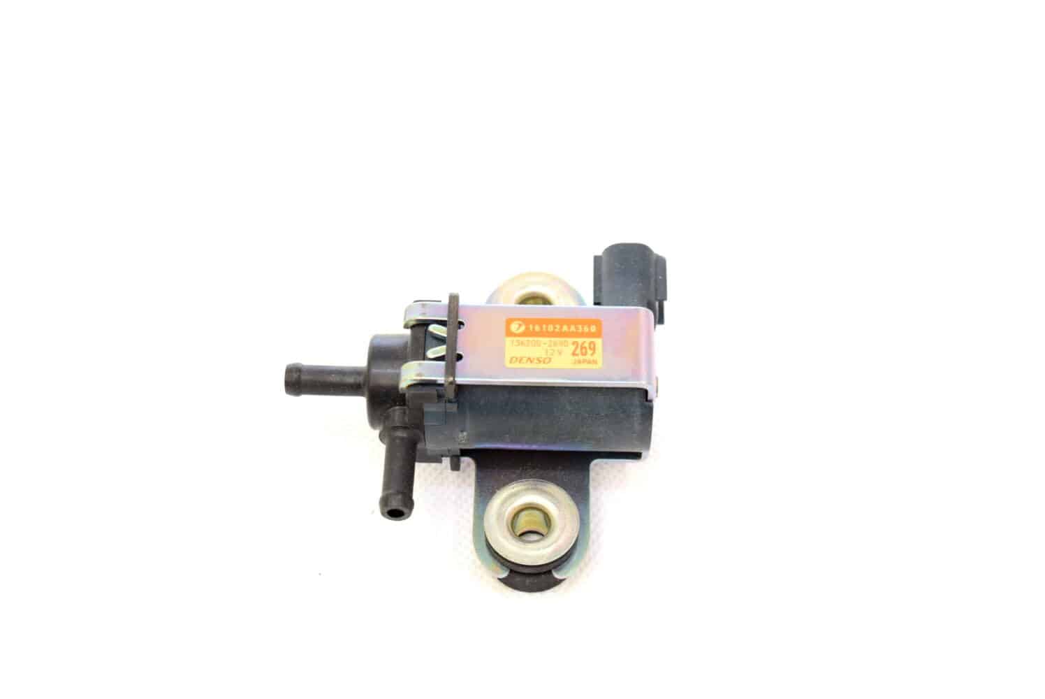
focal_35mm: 60
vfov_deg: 22.7
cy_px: 350
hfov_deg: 33.4
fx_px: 1743
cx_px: 522
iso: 400
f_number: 5.6
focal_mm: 40
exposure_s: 1/125
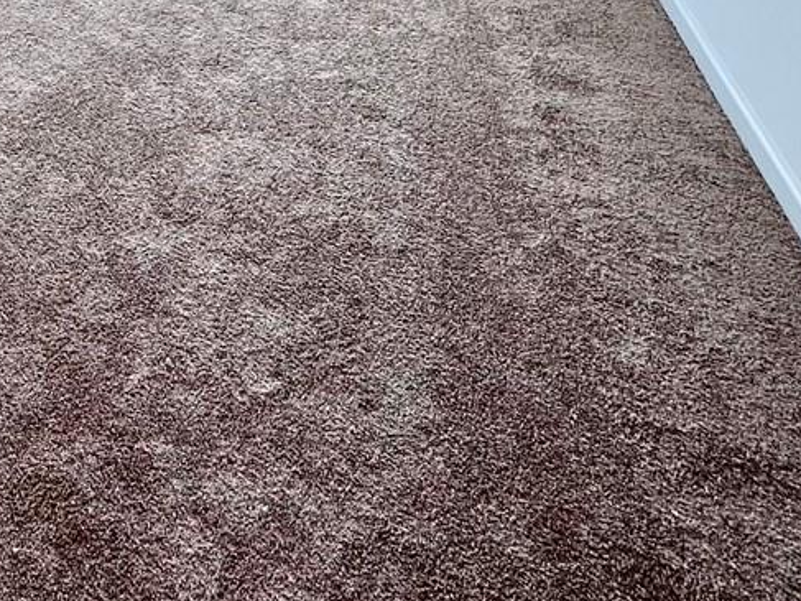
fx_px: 1064
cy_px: -310
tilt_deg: -11.8
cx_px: 28
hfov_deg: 37.5
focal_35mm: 46
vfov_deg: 24.3
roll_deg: +0.2
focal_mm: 2.22
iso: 40
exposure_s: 1/263
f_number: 2.2
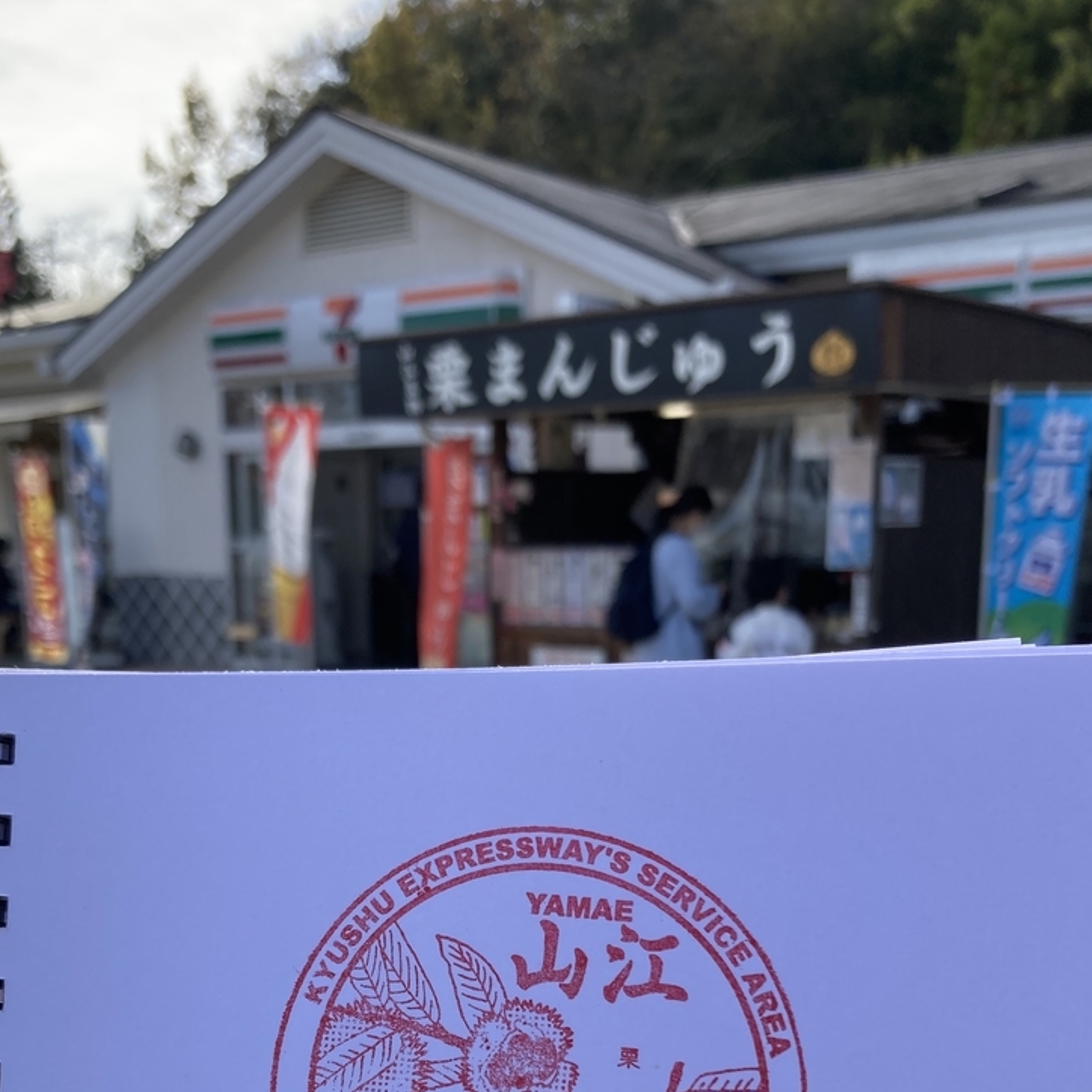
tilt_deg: -11.4
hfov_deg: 40.9
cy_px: 879
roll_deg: -0.9
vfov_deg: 39.3
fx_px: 1463
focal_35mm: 41
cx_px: 537
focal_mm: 3.99
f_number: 1.8
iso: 20
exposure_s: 1/941
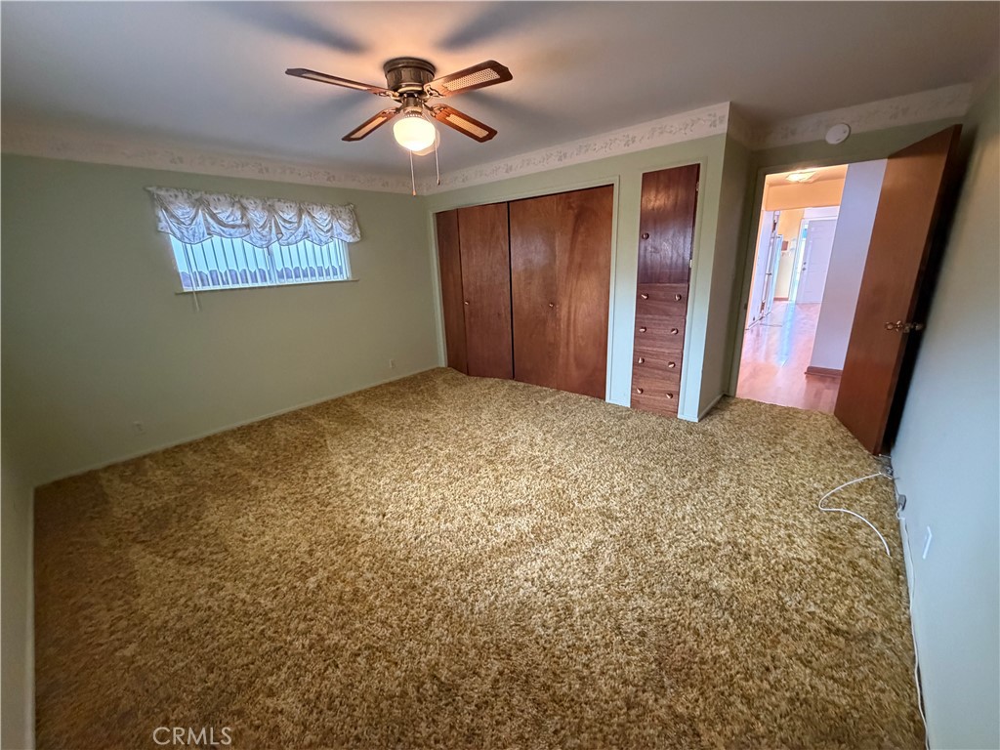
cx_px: 500
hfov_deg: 102.1
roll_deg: +2.2
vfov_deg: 85.7
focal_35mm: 14
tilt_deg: -16.4
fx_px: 404
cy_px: 375
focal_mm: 2.22
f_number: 2.2
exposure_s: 1/60
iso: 1000
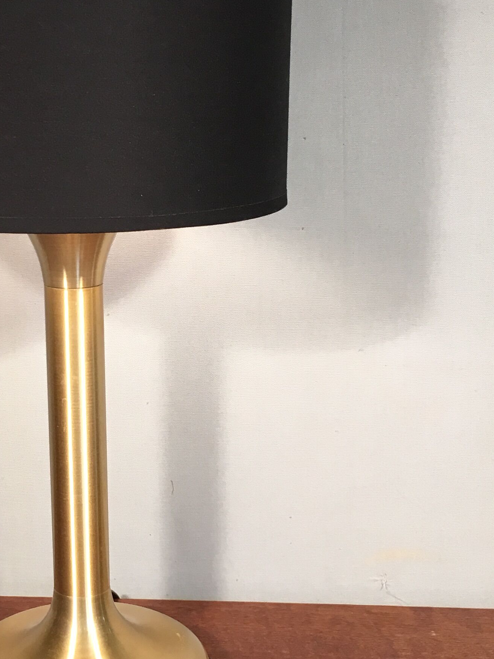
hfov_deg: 21.5
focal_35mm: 67
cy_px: 341
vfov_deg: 29.0
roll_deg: +3.1
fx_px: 1275
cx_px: 66
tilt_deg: -14.2
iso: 40
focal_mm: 4.15
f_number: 2.2
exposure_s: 1/33
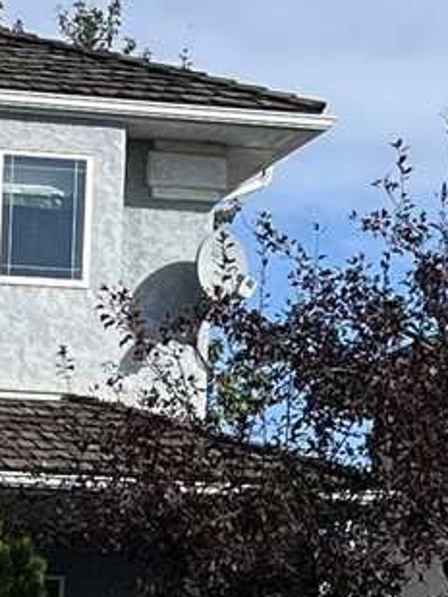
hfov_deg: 7.6
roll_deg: -2.0
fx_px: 3345
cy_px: 1445
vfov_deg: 9.1
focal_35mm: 194
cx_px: -176
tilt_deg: -10.4
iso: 50
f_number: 1.6
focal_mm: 5.1
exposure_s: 1/3135
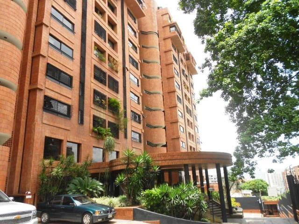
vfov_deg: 53.1
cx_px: 150
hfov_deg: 67.3
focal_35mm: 26
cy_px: 112
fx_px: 225
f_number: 3.2
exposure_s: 1/320
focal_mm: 4.6
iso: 80
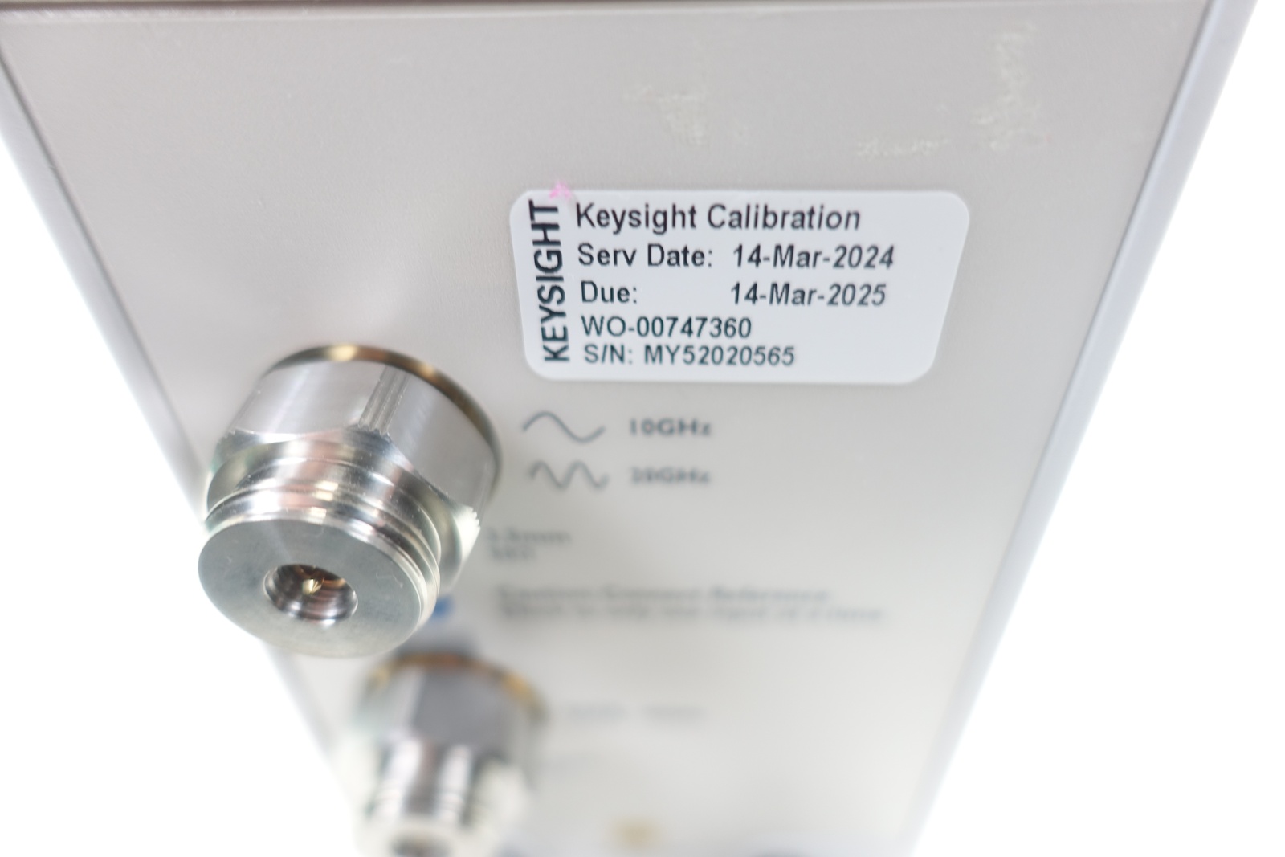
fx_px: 857
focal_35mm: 24
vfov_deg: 53.1
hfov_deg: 73.7
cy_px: 428
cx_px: 642
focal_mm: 8.8
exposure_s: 1/30
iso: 125
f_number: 2
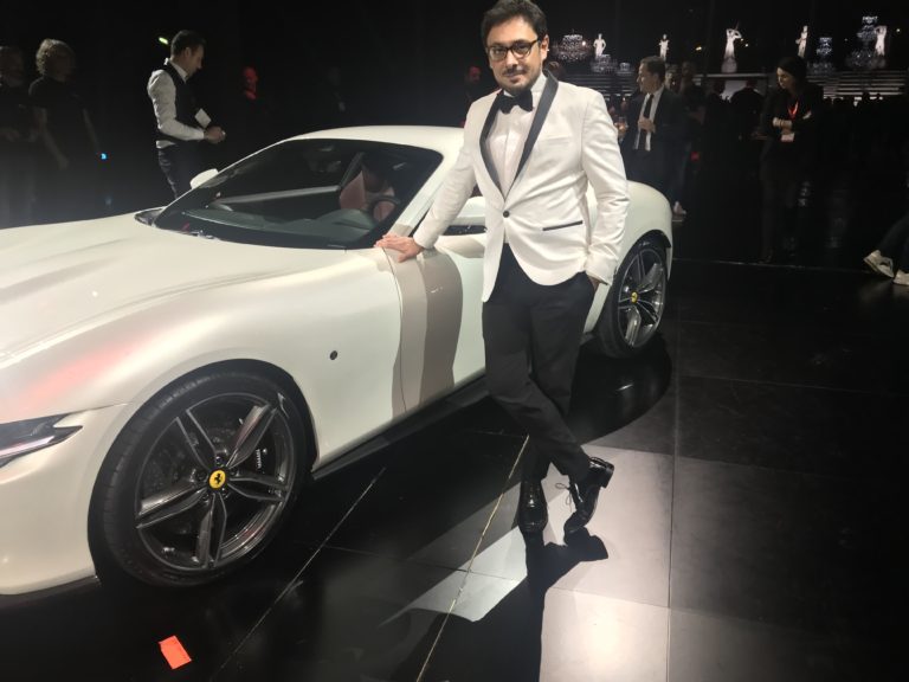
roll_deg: -0.1
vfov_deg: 49.7
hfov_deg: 63.4
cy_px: 341
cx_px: 454
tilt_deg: -17.5
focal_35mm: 28
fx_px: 735
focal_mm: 3.99
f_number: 1.8
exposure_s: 1/102
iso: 40
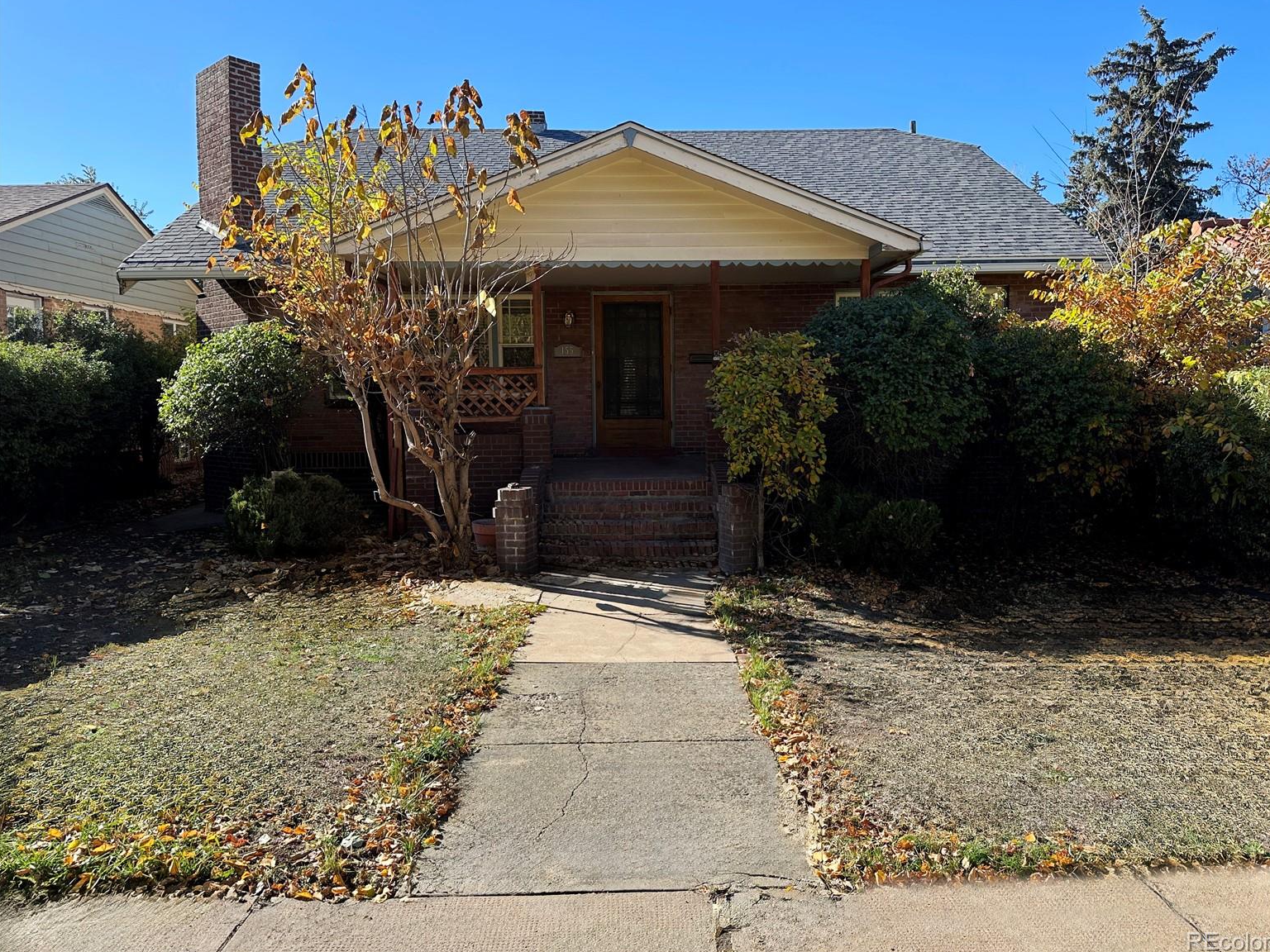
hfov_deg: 69.4
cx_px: 659
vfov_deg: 54.9
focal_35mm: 25
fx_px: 917
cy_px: 463
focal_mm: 6.86
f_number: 1.78
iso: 80
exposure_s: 1/1541
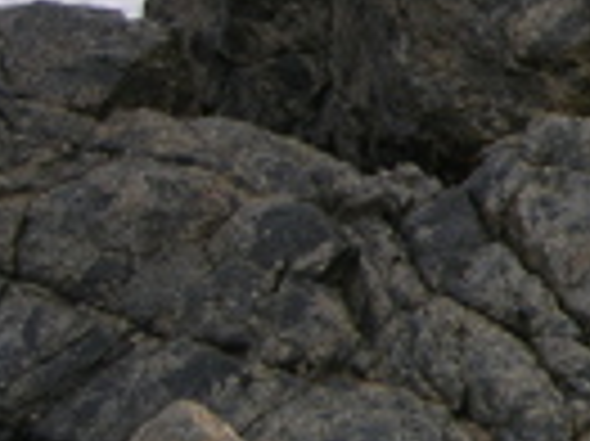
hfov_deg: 5.9
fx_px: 5500
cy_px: 162
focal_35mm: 323
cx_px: 1396
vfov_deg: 4.6
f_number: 3.6
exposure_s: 1/103
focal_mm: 16.8
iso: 50
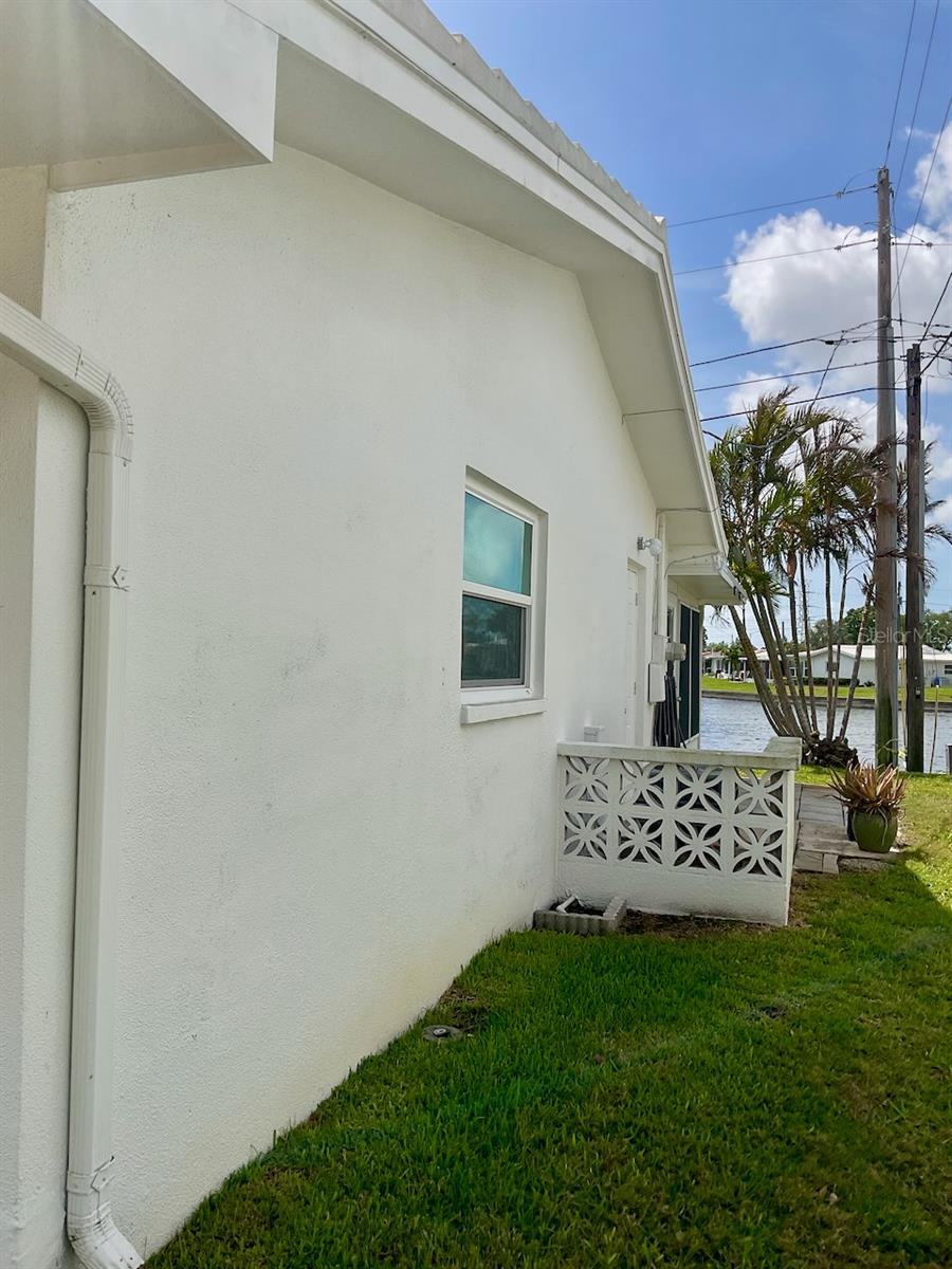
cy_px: 634
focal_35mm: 29
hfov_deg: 48.2
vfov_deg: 61.7
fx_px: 1063
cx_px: 476
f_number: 1.8
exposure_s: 1/2801
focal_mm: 3
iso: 16
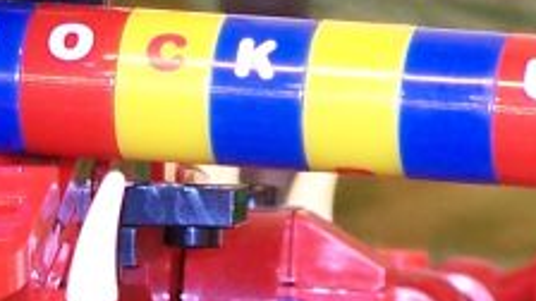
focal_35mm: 1333
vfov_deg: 0.9
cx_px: 65
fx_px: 18945
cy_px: 229
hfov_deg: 1.6
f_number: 3.6
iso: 80
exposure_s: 1/2
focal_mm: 44.4
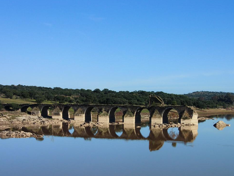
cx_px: 115
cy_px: 94
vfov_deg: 18.4
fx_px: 541
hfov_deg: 24.4
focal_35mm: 80
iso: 100
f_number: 9.8
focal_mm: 13
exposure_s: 1/200
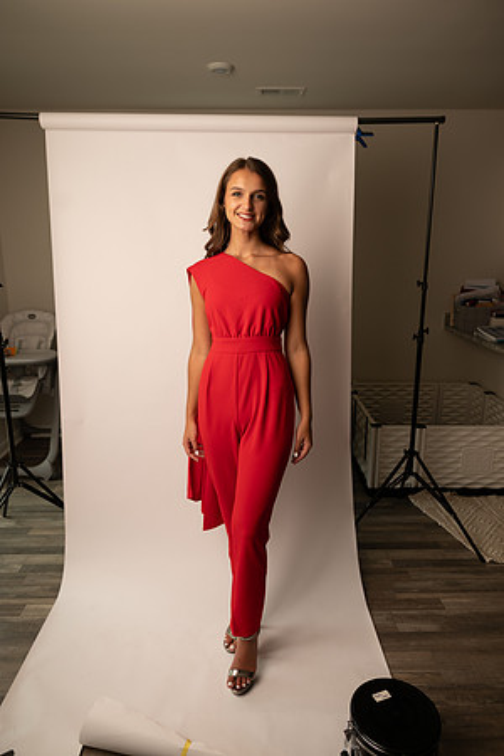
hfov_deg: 53.1
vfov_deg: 73.7
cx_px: 252
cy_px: 378
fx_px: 504
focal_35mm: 24
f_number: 3.2
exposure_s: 1/160
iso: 100
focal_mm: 24
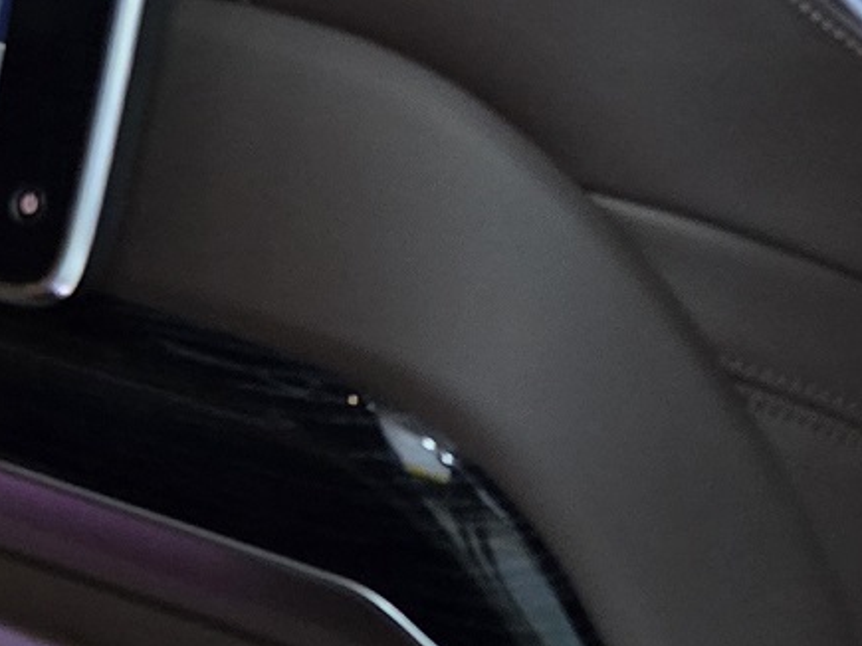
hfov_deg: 12.4
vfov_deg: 11.7
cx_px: -1183
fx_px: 3162
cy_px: 323
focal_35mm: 127
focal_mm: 6.3
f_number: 1.7
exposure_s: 1/15
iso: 2000
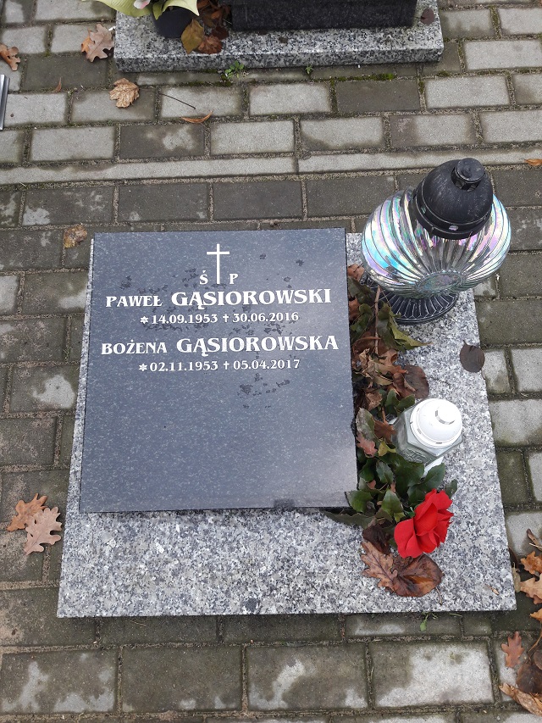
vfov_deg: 63.4
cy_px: 362
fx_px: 584
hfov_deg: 49.8
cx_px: 271
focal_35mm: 28
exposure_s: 1/108
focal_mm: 3.7
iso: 40
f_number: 1.9
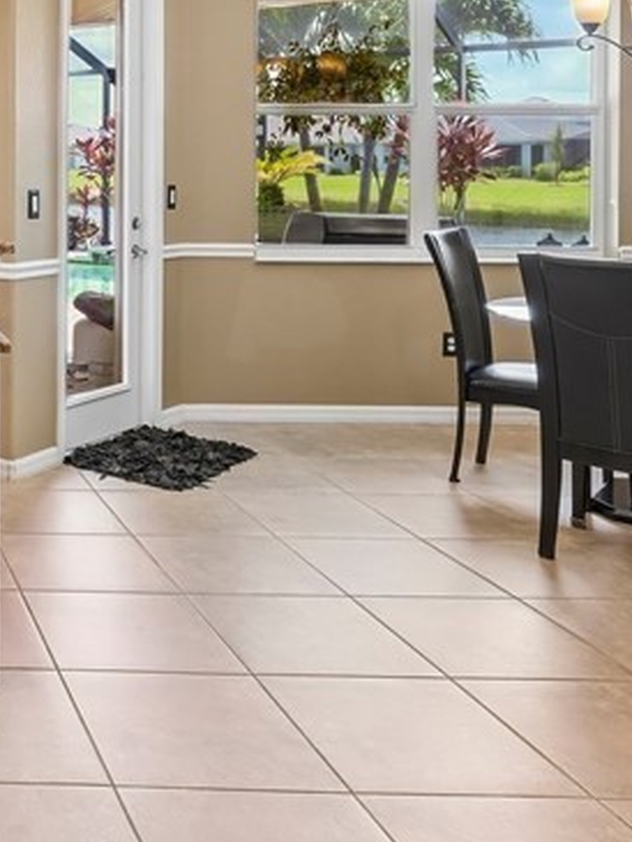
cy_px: 167
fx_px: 973
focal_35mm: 40
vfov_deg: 44.5
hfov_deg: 28.5
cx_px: -219
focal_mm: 14
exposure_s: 1/20
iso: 400
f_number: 8
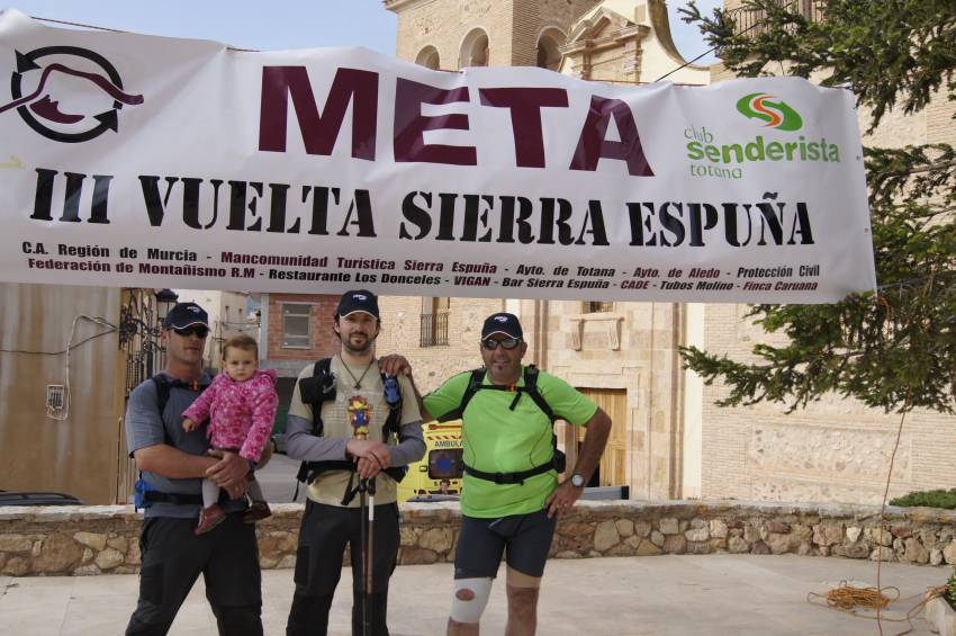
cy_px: 318
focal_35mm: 39
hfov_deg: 49.6
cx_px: 478
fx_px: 1035
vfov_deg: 34.1
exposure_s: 1/640
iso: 200
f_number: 5
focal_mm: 26
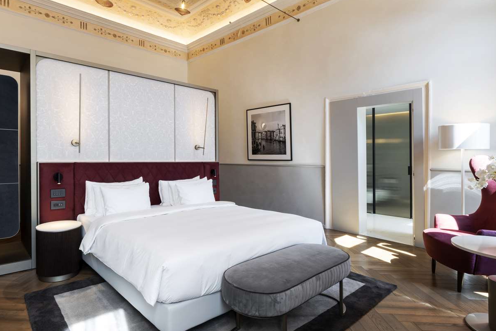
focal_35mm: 20
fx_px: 276
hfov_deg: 83.4
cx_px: 209
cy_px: 165
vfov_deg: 61.9
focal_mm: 16
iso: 100
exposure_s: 1/4
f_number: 16
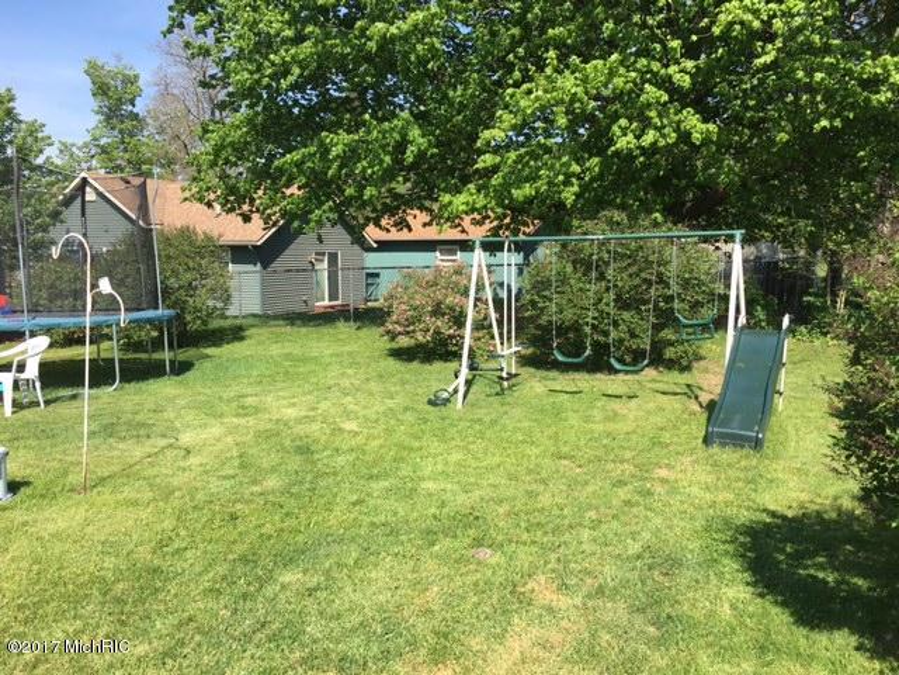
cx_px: 450
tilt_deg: -5.4
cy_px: 338
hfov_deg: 61.7
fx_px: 753
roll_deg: -0.3
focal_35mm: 29
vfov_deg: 48.2
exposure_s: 1/777
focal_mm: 4.15
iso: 25
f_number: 2.2
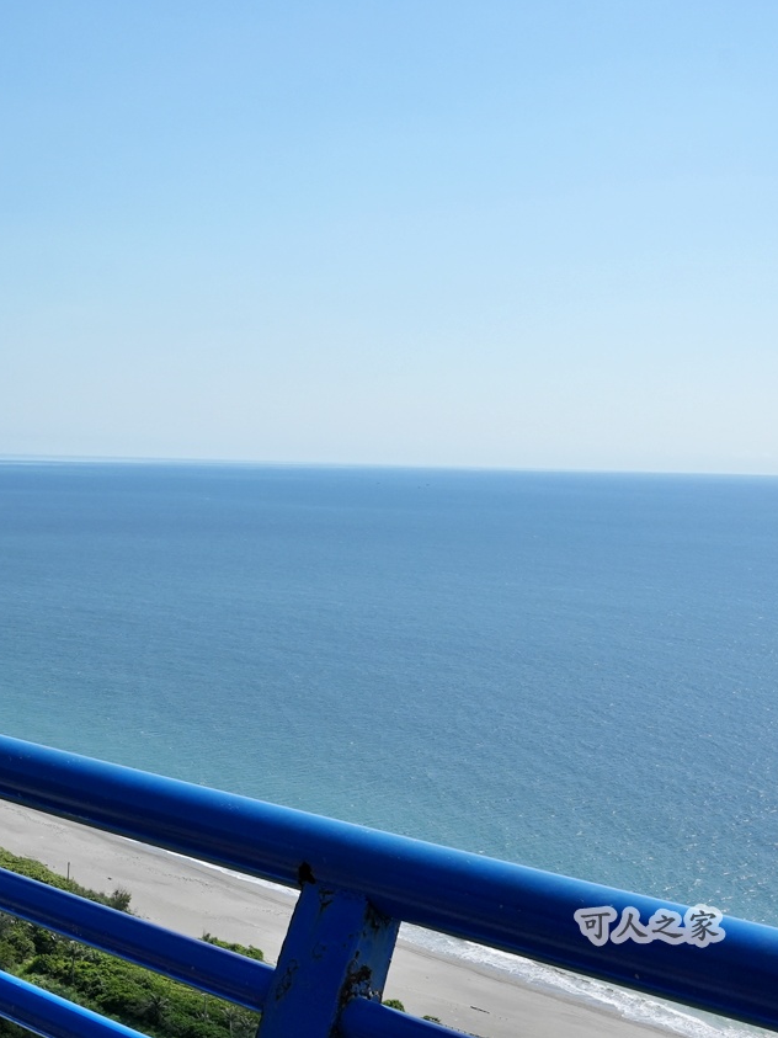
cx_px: 23
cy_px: 514
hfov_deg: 25.8
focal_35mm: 54
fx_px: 1619
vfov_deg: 35.5
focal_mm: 25.1
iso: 1000
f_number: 9
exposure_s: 1/2500
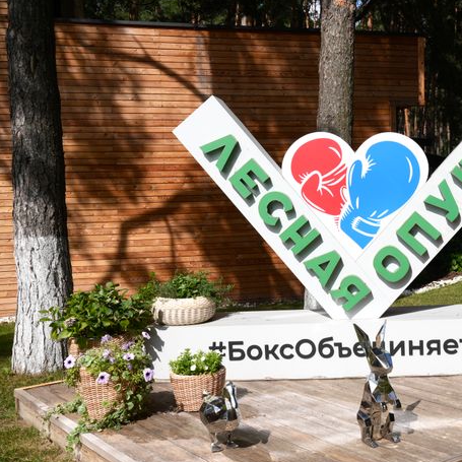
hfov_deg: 35.4
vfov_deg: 36.1
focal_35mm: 47
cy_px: 233
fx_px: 710
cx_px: 338
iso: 125
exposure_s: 1/125
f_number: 16
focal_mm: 36
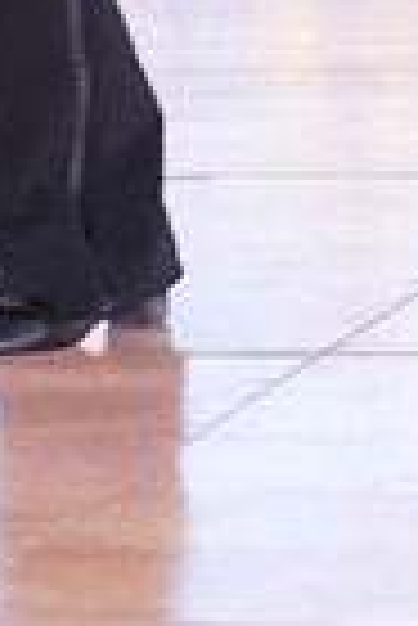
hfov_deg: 4.2
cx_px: -303
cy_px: -626
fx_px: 5715
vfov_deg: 6.1
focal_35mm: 329
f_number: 6.3
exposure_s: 1/250
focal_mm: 79
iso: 8000
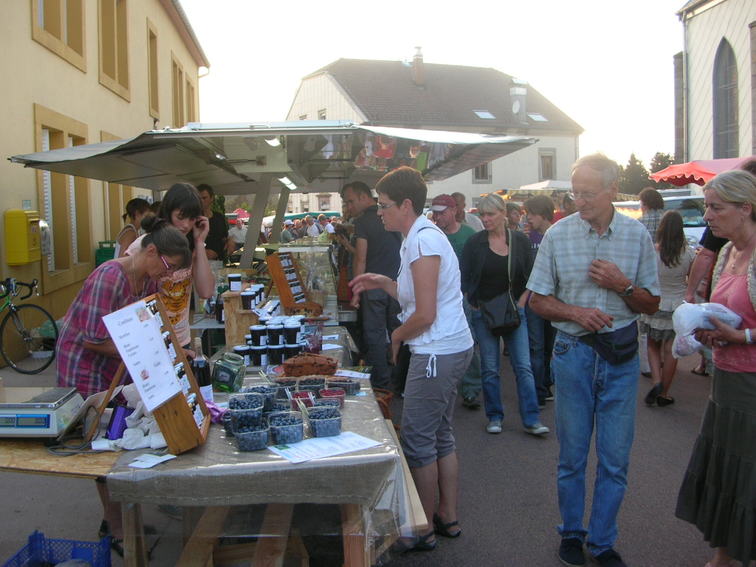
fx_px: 764
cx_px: 378
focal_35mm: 35
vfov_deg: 40.7
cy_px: 284
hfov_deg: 52.6
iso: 50
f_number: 2.8
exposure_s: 1/41.7
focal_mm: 5.8
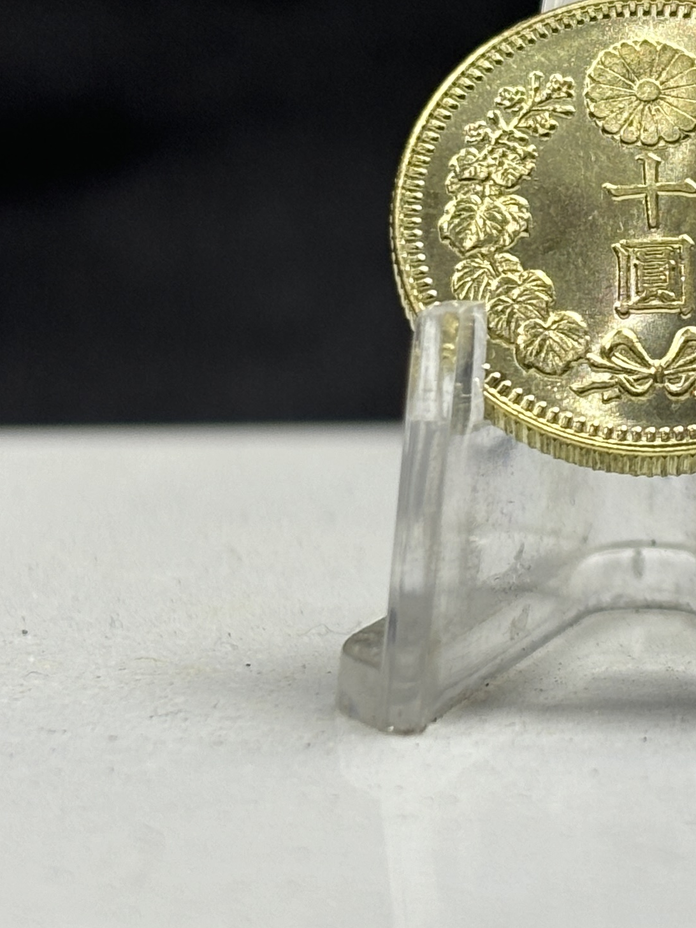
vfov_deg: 18.1
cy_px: 245
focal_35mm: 108
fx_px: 2895
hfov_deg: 13.6
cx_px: 649
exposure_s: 1/50
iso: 32
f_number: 1.6
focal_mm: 5.96
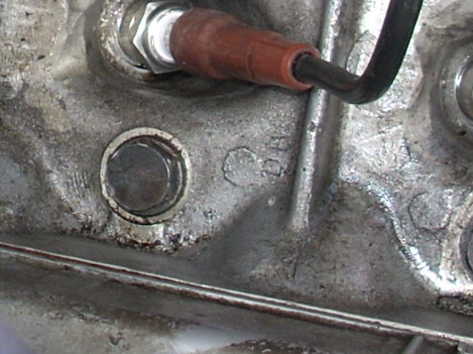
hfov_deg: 12.3
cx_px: 0
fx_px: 2171
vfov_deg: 9.1
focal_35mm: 159
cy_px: -164
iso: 64
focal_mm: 6.2
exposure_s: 1/30
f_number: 2.8
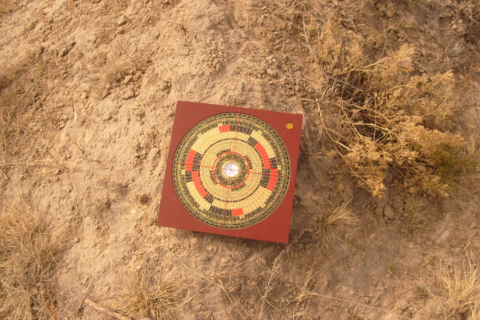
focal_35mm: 37
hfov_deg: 51.9
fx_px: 493
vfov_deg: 35.9
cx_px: 240
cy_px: 181
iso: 80
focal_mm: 5.8
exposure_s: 1/180
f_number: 7.1
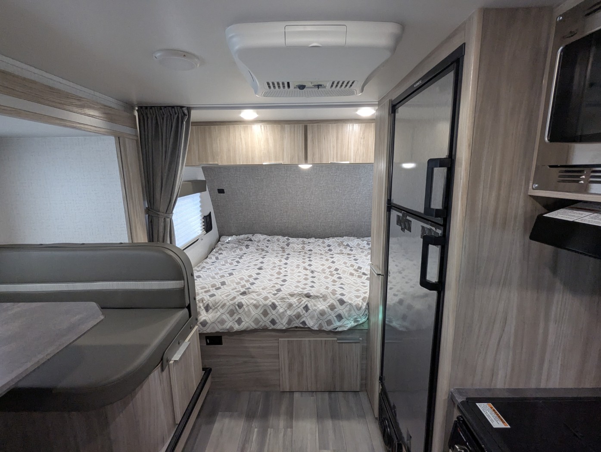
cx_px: 300
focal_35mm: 16
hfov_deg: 94.4
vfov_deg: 78.2
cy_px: 226
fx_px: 278
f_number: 2.2
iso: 267
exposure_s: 1/70.4
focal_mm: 2.35
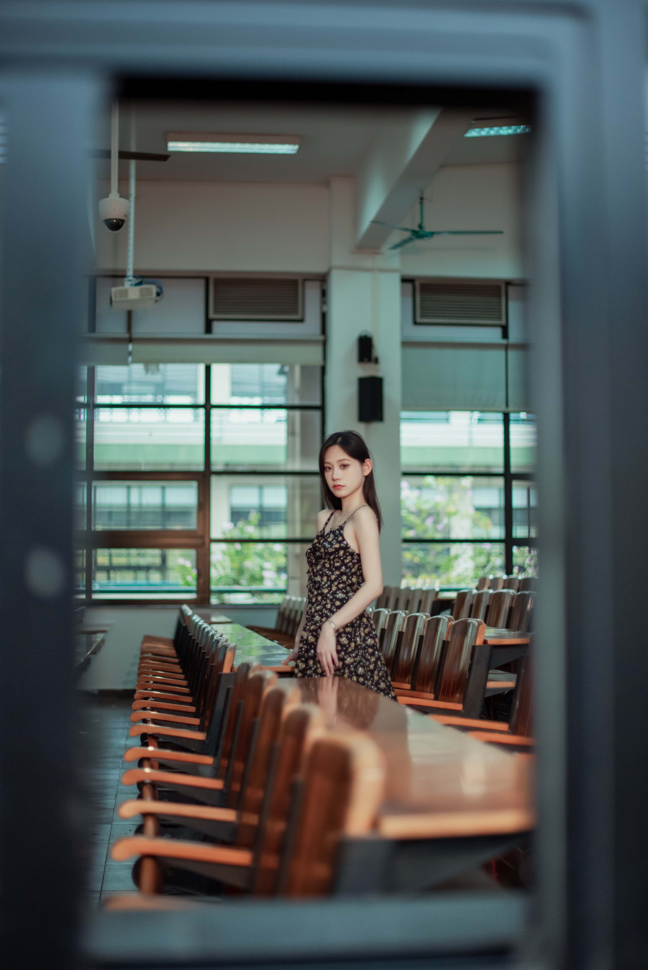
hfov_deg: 27.0
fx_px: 1349
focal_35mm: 50
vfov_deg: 39.6
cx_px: 324
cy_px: 485
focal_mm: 50
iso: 800
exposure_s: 1/1600
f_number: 1.4
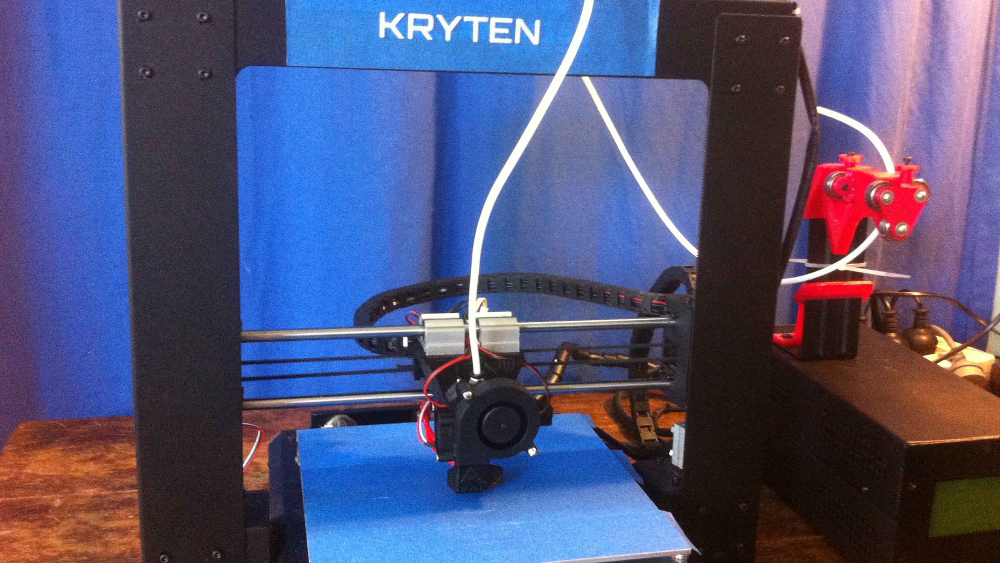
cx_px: 524
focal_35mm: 40
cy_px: 243
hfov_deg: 50.5
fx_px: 1061
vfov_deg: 29.7
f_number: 2.8
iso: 500
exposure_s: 1/15
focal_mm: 3.85
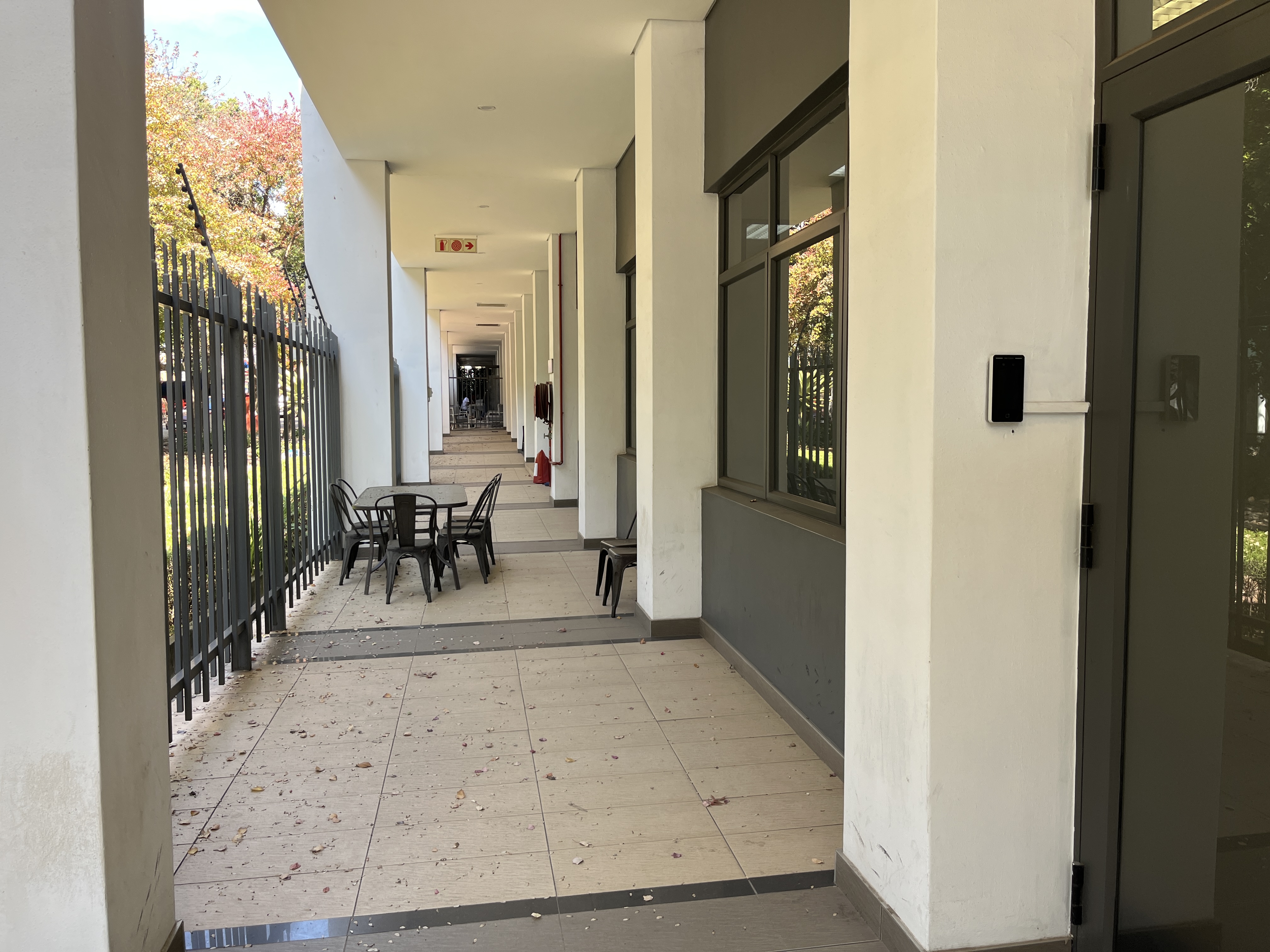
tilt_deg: -4.8
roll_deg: +0.3
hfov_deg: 67.3
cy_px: 476
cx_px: 635
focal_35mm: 26
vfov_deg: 53.1
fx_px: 954
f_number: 1.6
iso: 40
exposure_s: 1/164
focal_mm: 5.1
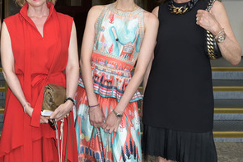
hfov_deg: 33.8
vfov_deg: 23.2
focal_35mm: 58
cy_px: 44
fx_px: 392
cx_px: 64
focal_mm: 38
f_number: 5.6
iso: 640
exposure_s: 1/250
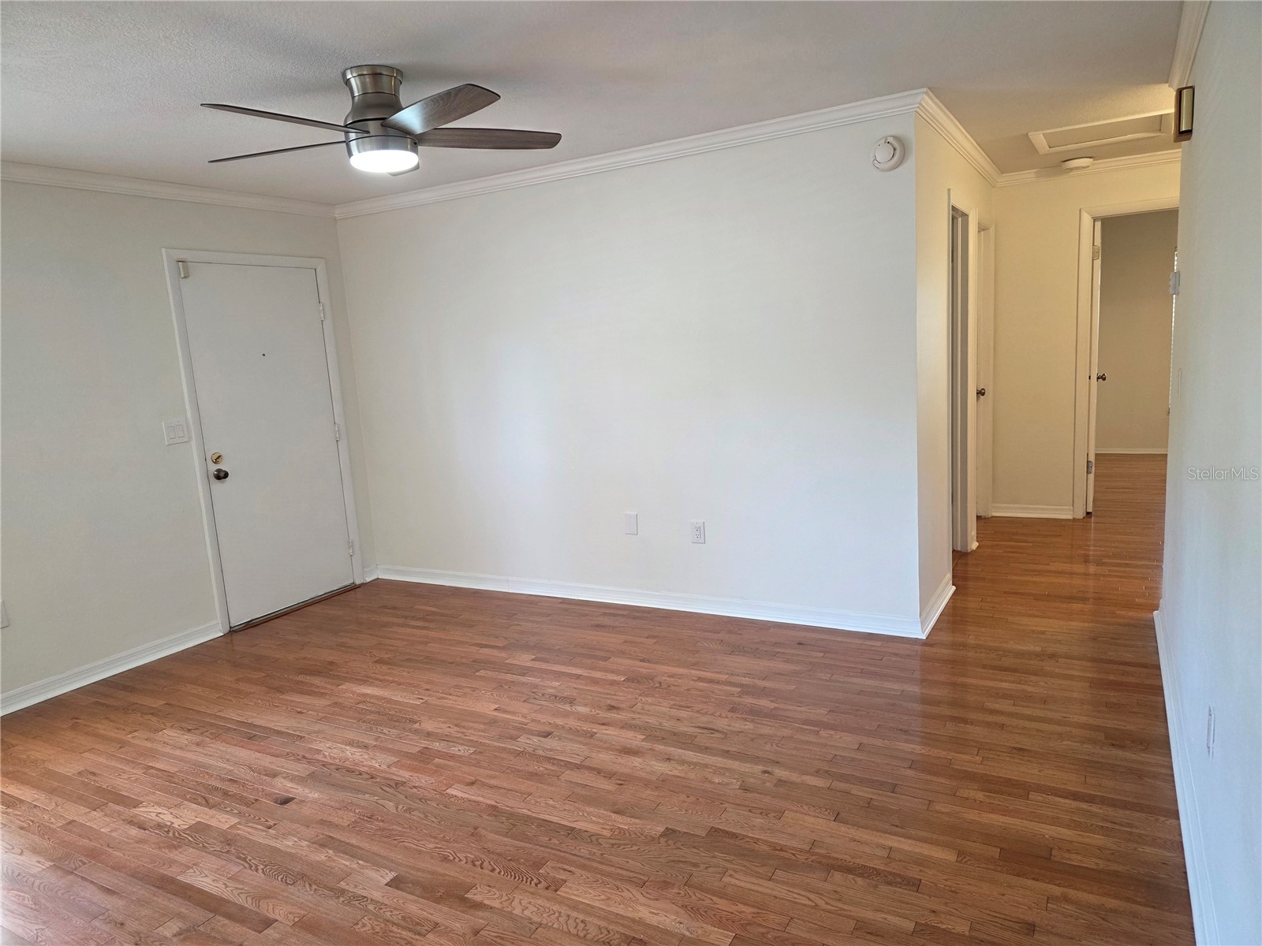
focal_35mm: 23
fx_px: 839
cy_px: 473
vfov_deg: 58.9
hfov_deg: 73.9
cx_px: 631
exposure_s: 1/120
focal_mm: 6.3
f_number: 1.7
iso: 200
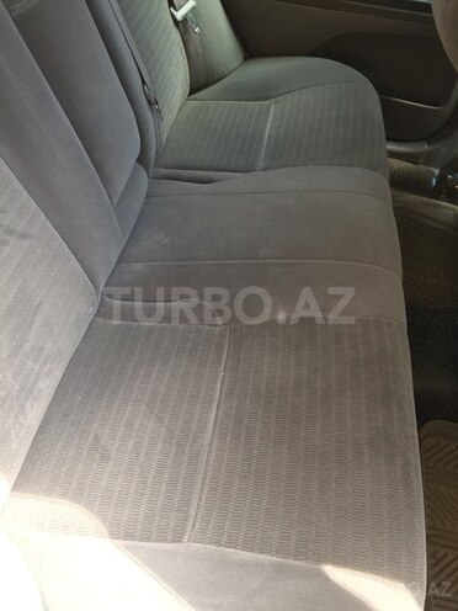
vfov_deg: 61.7
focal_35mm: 29
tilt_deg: -48.3
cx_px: 229
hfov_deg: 48.2
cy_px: 306
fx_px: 512
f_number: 2.2
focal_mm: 4.15
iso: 32
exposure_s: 1/50
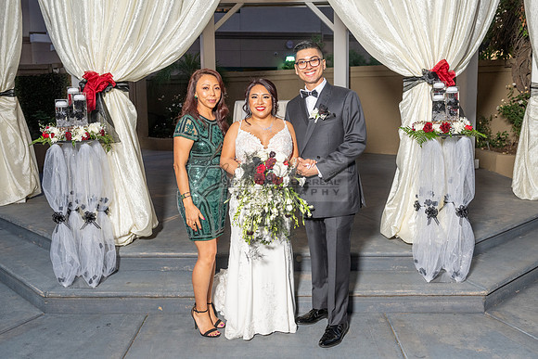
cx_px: 264
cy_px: 164
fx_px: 555
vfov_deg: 35.8
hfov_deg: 51.7
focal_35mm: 37
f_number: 4.5
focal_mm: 34
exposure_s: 1/200
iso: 640
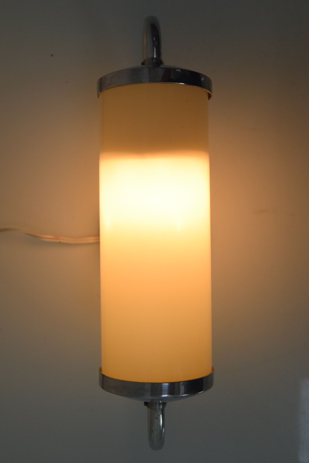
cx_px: 154
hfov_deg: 29.0
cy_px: 232
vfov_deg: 42.3
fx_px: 598
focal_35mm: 46
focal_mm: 31
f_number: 8
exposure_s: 1/400
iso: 1600
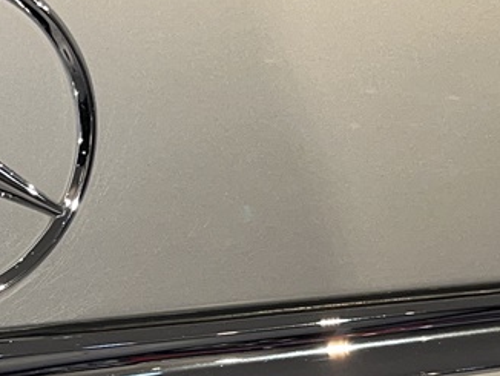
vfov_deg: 14.5
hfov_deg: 18.1
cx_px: -124
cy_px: 229
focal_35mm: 102
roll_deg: +0.1
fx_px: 1474
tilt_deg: -20.4
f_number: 1.6
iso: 32
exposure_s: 1/132
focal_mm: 5.1
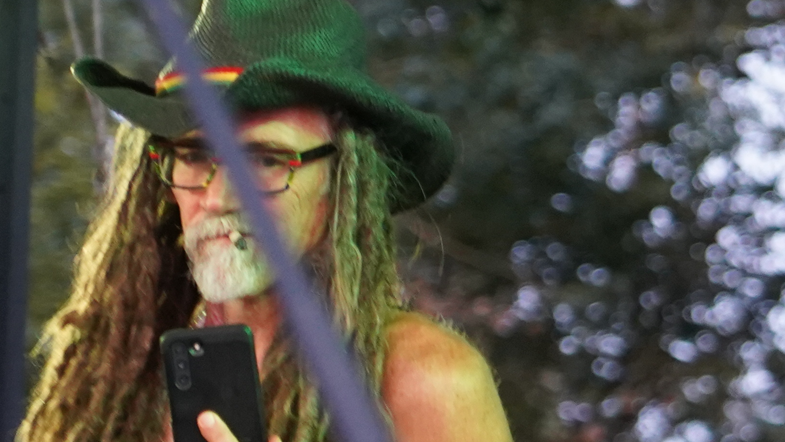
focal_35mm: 406
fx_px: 8451
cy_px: 340
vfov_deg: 3.0
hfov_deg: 5.3
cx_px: 1144
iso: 3200
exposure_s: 1/160
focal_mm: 105
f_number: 4
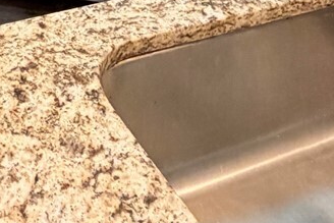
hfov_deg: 25.6
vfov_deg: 13.1
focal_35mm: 71
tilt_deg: -6.9
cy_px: -347
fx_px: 659
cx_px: -65
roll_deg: -0.1
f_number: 2.2
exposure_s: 1/60
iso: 250
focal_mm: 2.22
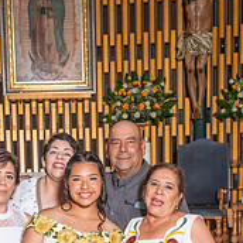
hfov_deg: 17.9
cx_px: 74
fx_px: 770
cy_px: 301
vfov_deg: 17.0
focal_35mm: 97
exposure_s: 1/160
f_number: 7.1
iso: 320
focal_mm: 29
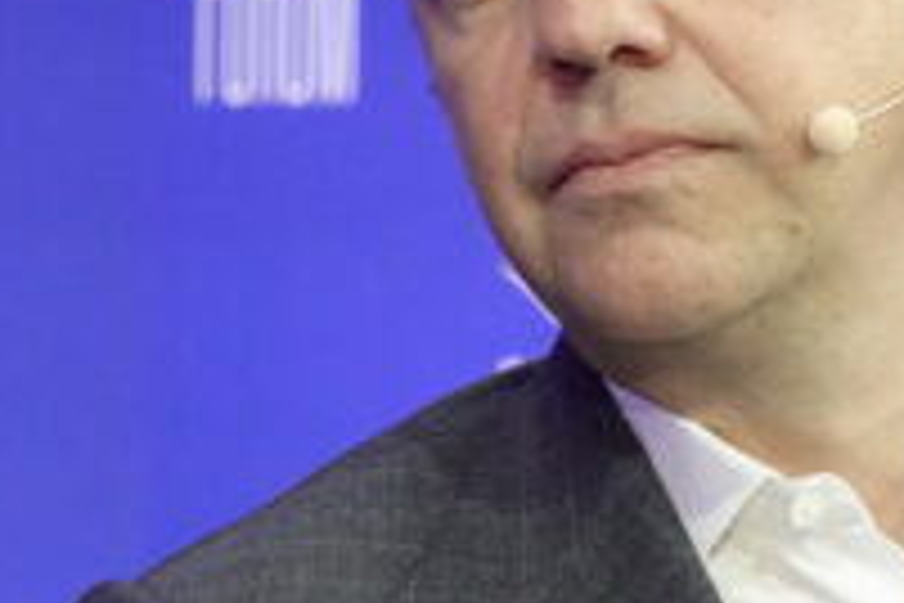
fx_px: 27796
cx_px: 436
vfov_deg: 1.2
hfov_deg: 1.9
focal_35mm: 1107
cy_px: 184
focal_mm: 135.89
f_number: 5.6
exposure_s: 1/200
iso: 1600
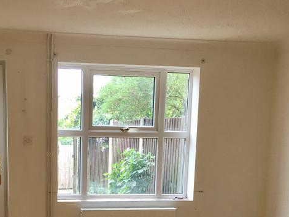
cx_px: 86
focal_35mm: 63
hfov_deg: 30.4
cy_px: 230
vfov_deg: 22.2
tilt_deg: -10.7
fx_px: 526
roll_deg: -0.7
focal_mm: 4.15
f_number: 2.2
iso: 40
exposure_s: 1/50
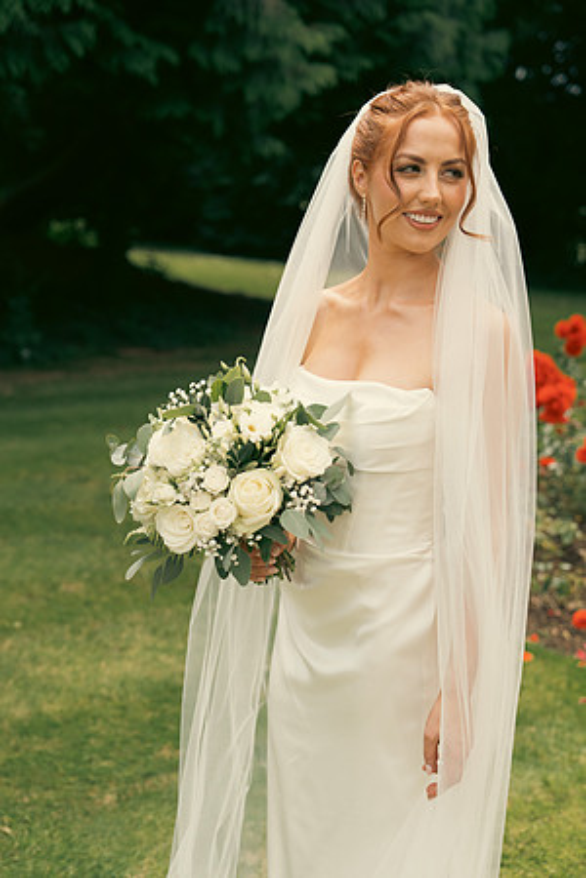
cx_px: 293
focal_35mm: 53
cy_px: 439
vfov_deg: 37.5
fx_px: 1294
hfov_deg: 25.5
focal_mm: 53
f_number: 3.5
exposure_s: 1/1250
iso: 200
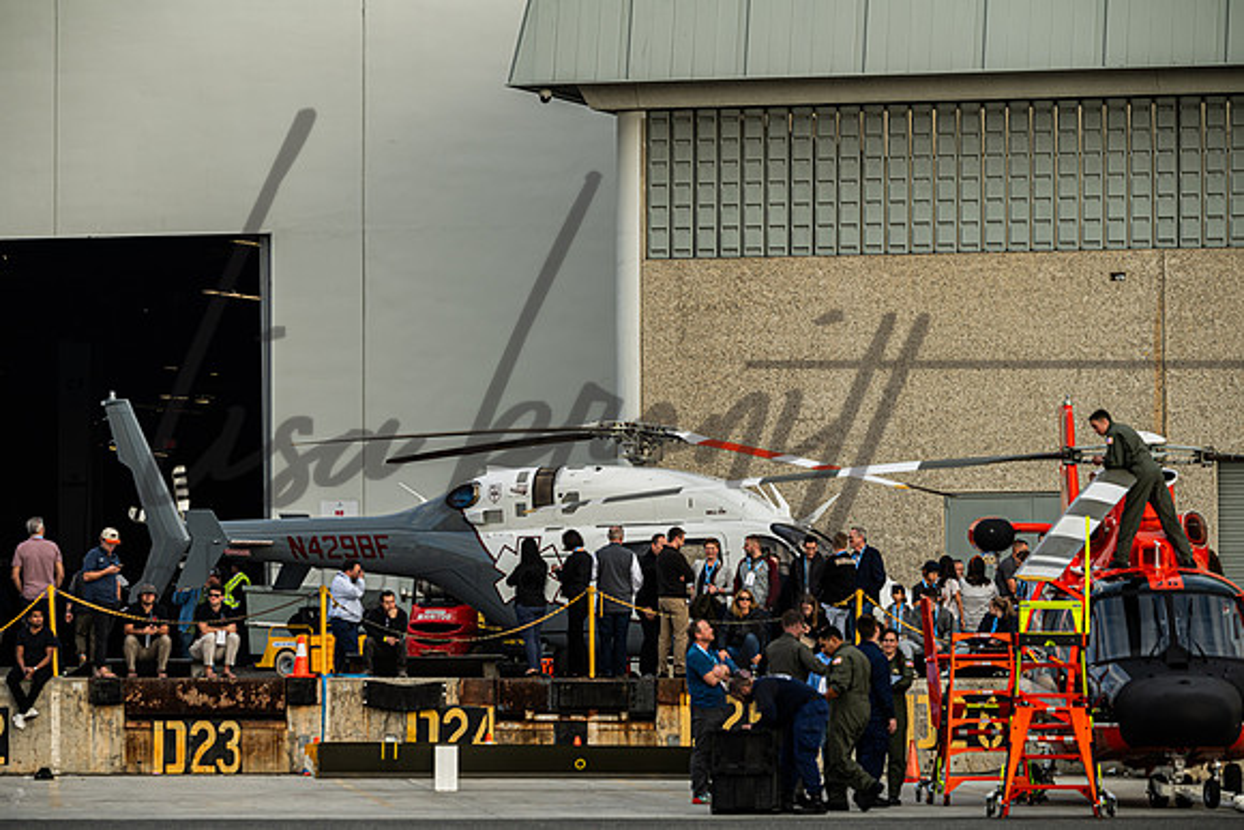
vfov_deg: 6.2
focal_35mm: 221
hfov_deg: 9.3
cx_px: 604
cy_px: 416
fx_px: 7635
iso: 125
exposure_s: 1/250
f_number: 7.1
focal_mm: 210
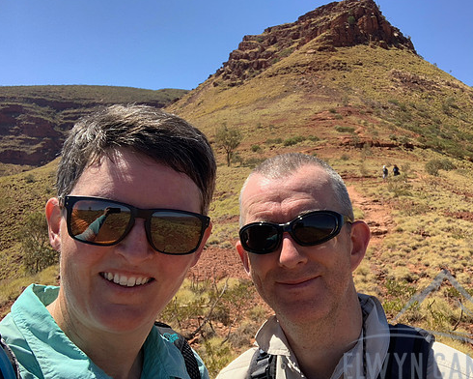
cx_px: 274
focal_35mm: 37
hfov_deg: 48.9
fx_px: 518
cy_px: 188
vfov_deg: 40.1
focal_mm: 2.87
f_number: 2.2
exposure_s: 1/447
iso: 16
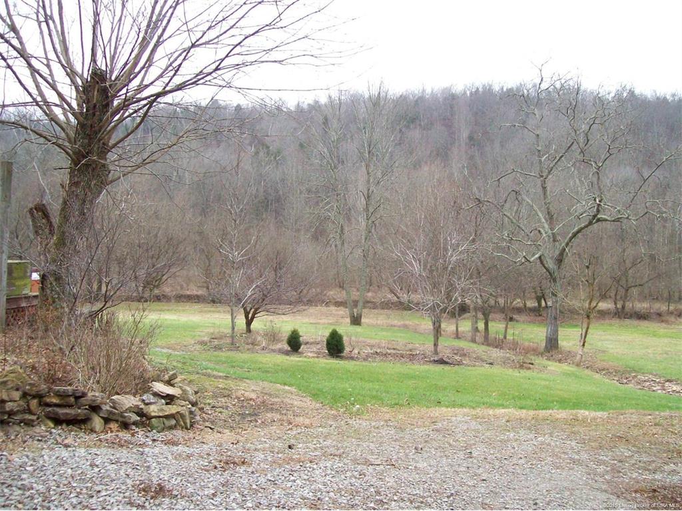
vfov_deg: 39.7
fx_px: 709
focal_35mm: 36
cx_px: 341
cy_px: 256
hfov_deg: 51.4
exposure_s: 1/154
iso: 200
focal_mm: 6
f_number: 2.7
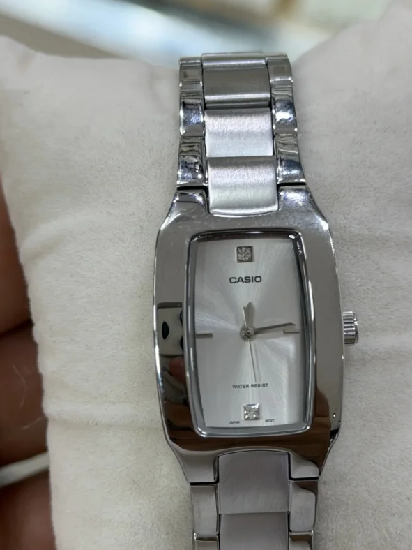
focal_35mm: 65
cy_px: 315
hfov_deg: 22.5
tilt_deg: -62.7
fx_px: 1032
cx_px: 266
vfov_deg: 29.8
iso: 64
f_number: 1.78
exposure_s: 1/484
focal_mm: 6.76
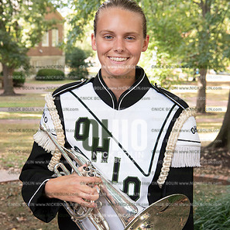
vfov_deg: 25.7
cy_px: 141
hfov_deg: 25.7
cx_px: 115
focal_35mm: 67
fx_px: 504
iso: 800
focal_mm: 52
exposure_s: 1/100
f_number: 8
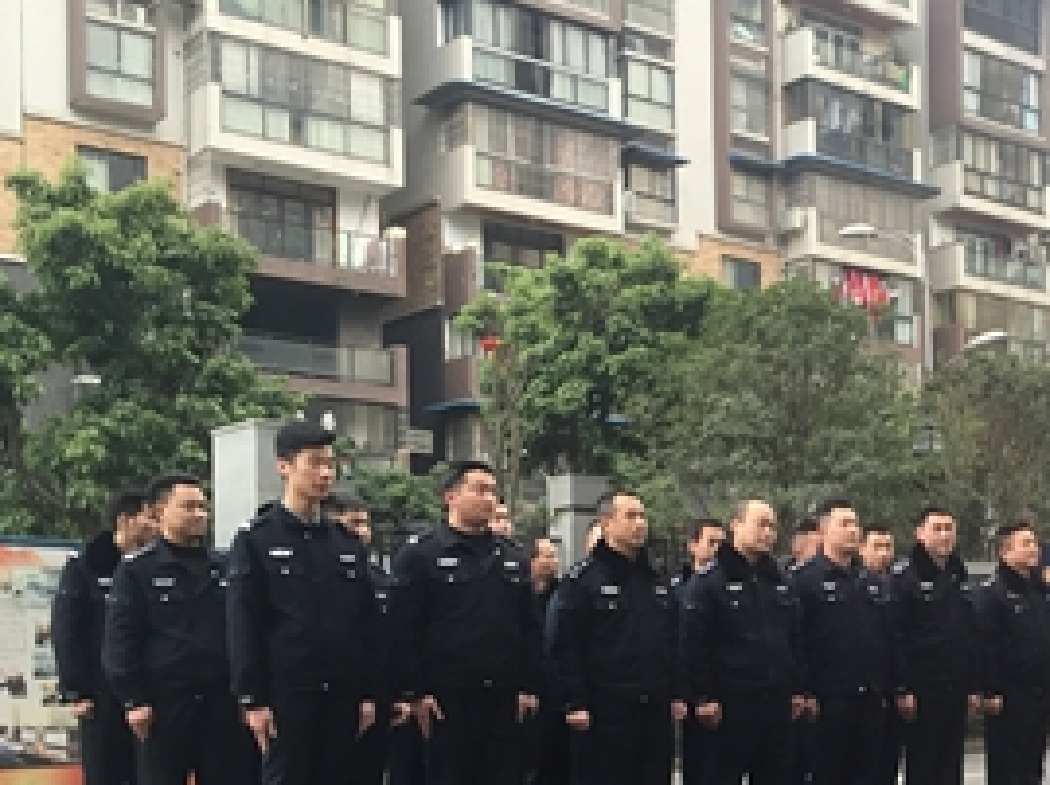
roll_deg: +0.8
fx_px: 1636
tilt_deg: +1.2
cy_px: 689
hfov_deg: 33.7
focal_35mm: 54
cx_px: 941
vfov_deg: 26.2
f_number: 2.2
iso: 40
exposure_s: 1/33
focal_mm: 4.15
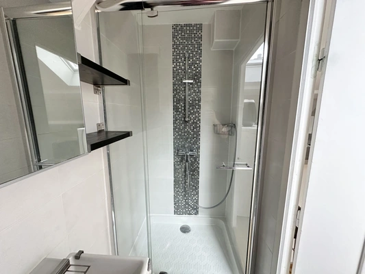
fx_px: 148
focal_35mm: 14
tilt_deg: -8.4
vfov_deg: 85.7
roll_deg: -0.8
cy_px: 137
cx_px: 182
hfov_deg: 102.1
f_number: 2.2
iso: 320
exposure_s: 1/91
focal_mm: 2.22
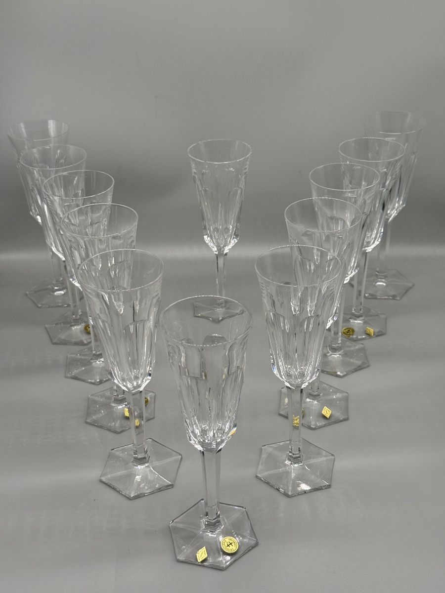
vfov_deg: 39.7
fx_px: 823
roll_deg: +0.2
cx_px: 222
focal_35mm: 48
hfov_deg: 30.3
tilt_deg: -29.7
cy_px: 296
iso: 80
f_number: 1.78
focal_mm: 6.76
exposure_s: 1/885
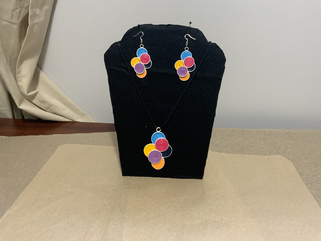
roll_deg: -1.3
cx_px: 160
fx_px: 269
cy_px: 120
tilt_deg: -23.0
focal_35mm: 29
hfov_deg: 61.7
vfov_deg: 48.2
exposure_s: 1/60
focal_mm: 3
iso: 200
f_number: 1.8
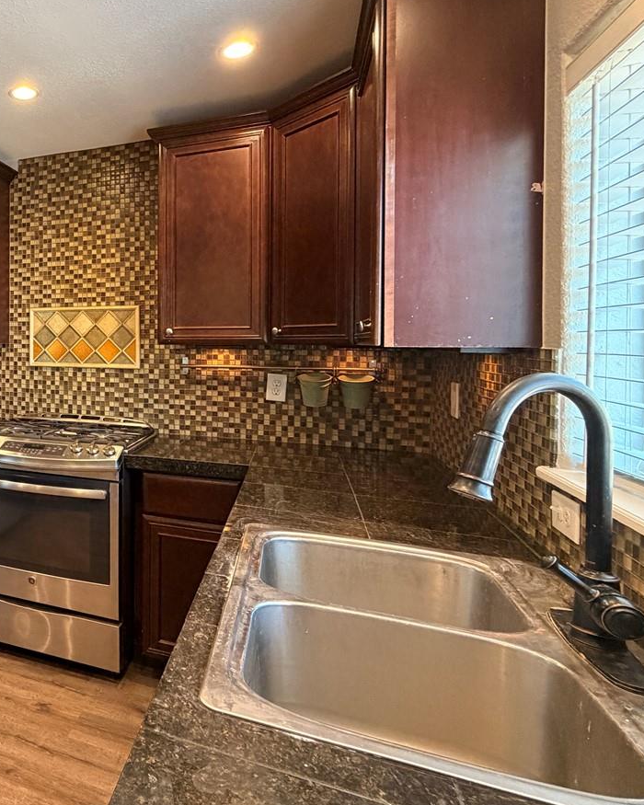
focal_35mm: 25
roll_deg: +0.3
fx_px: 596
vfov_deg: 67.8
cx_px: -14
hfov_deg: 46.5
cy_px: 348
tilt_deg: -0.2
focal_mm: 2.22
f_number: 2.2
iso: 320
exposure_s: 1/60
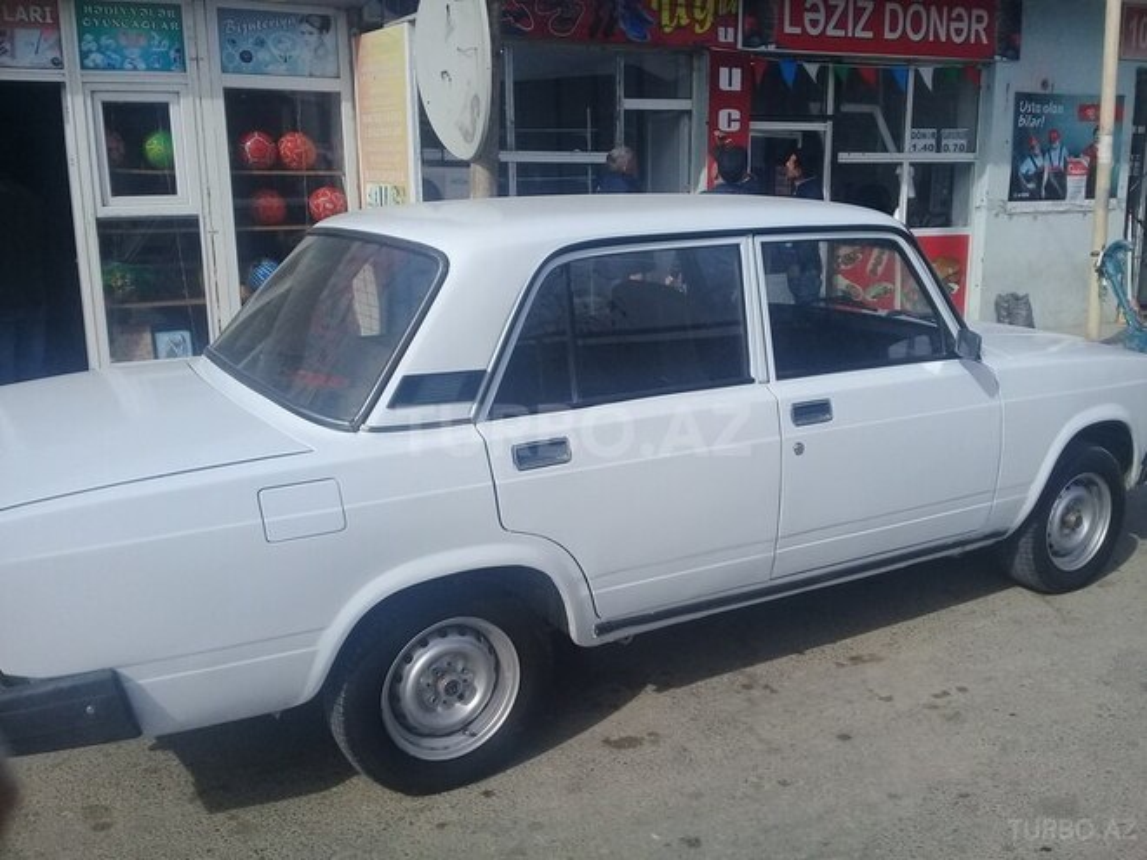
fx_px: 1027
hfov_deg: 58.4
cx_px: 574
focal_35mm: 31
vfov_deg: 45.4
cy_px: 430
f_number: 2.2
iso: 50
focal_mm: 3.3
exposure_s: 1/1835
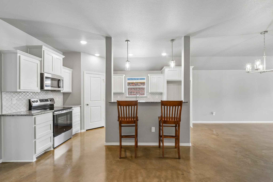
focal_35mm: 15
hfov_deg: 100.4
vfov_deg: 77.3
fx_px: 114
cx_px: 136
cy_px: 91
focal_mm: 10
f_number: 8
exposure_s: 1/10
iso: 400
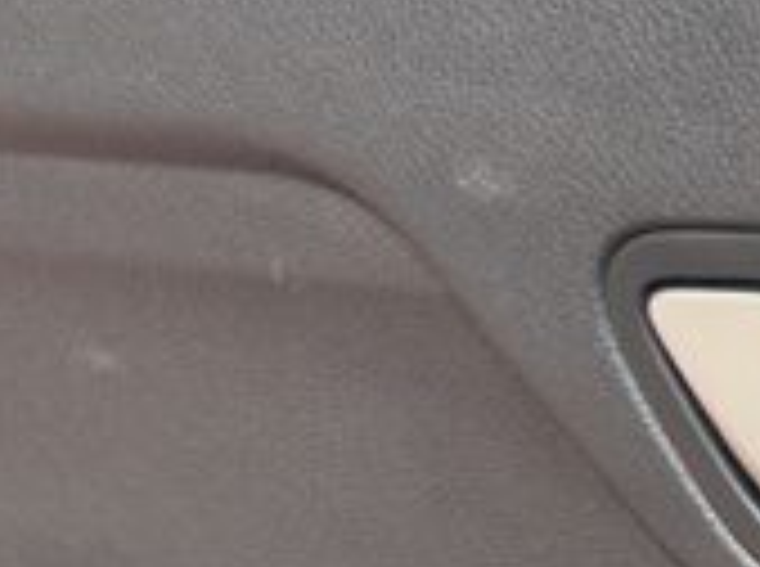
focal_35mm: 158
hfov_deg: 12.0
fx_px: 3462
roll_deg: +1.8
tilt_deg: -26.0
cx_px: 1097
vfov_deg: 8.6
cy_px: 1336
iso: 40
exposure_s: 1/173
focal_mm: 5.7
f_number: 1.5
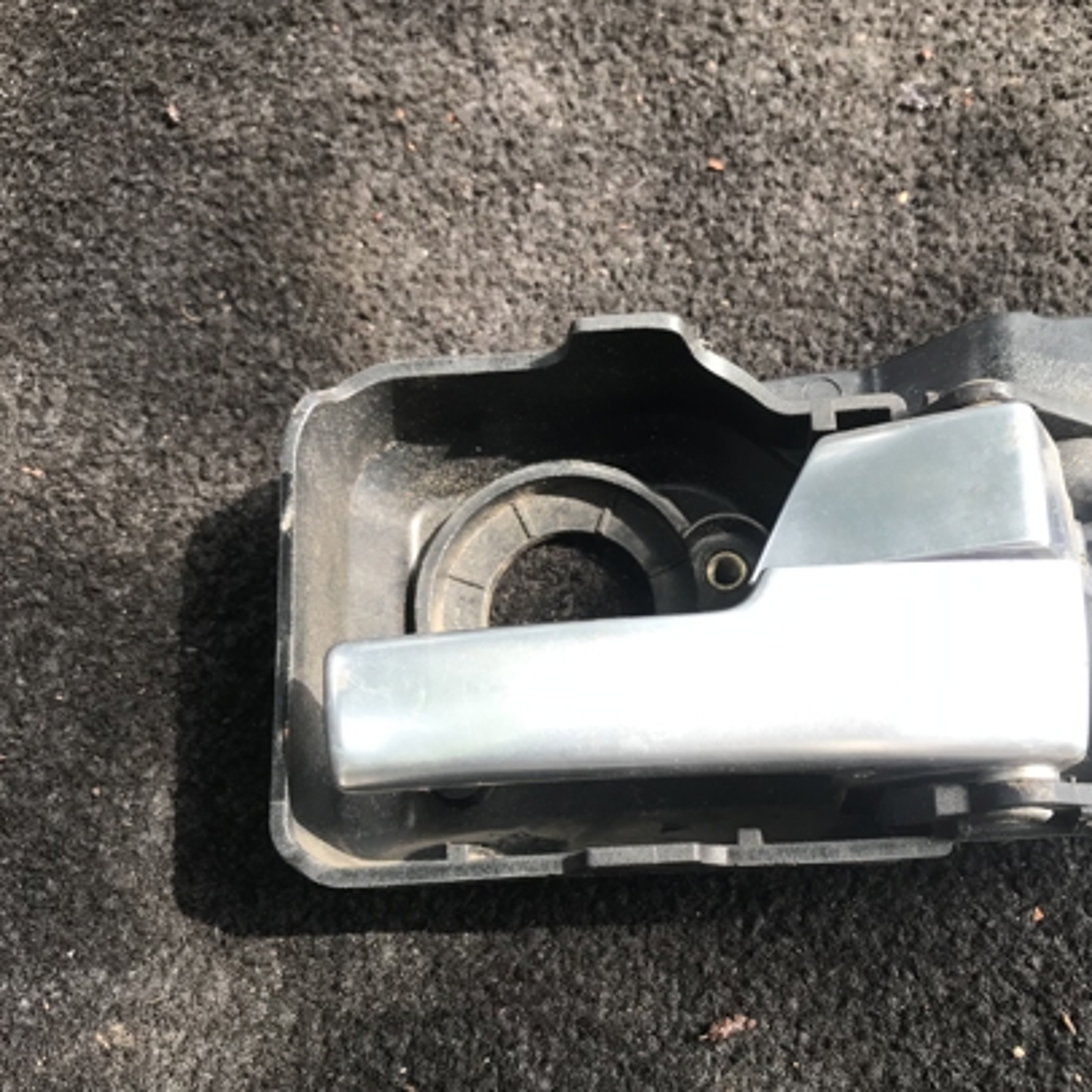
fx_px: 1392
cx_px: 664
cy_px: 598
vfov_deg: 42.8
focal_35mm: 39
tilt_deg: -73.0
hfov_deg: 42.6
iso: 20
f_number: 1.8
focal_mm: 3.99
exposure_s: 1/125
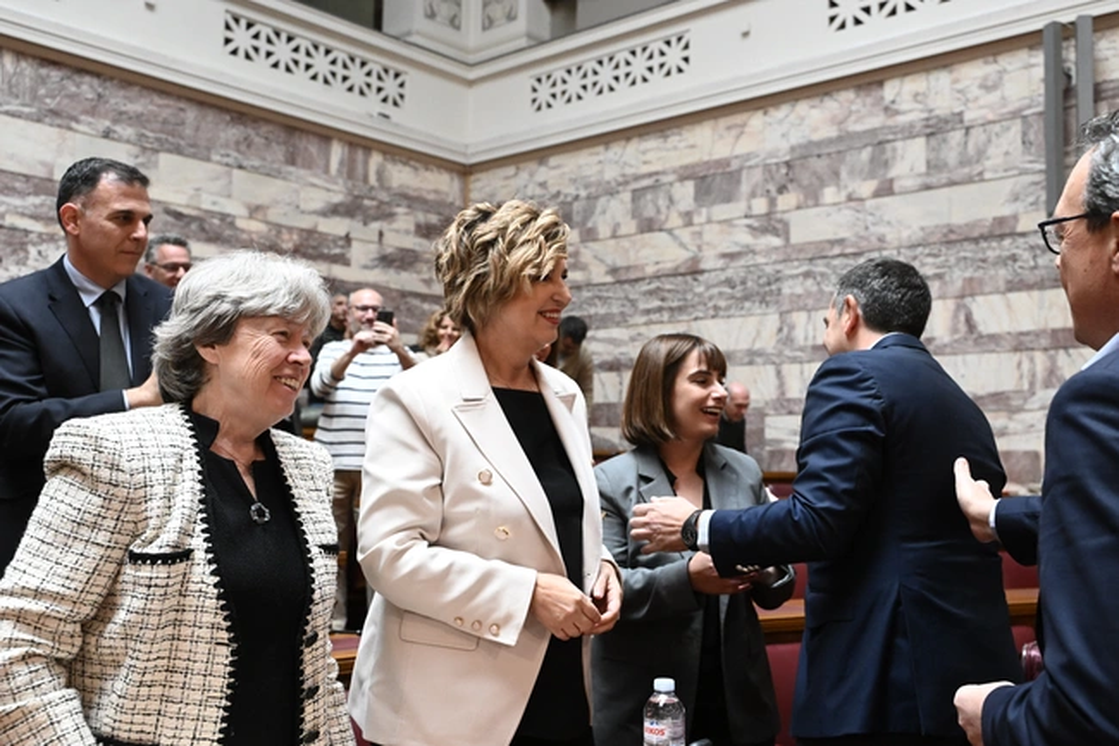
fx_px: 1119
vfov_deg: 36.9
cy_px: 373
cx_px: 560
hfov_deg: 53.1
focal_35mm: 36
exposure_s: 1/500
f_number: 4.5
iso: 6400
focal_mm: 36
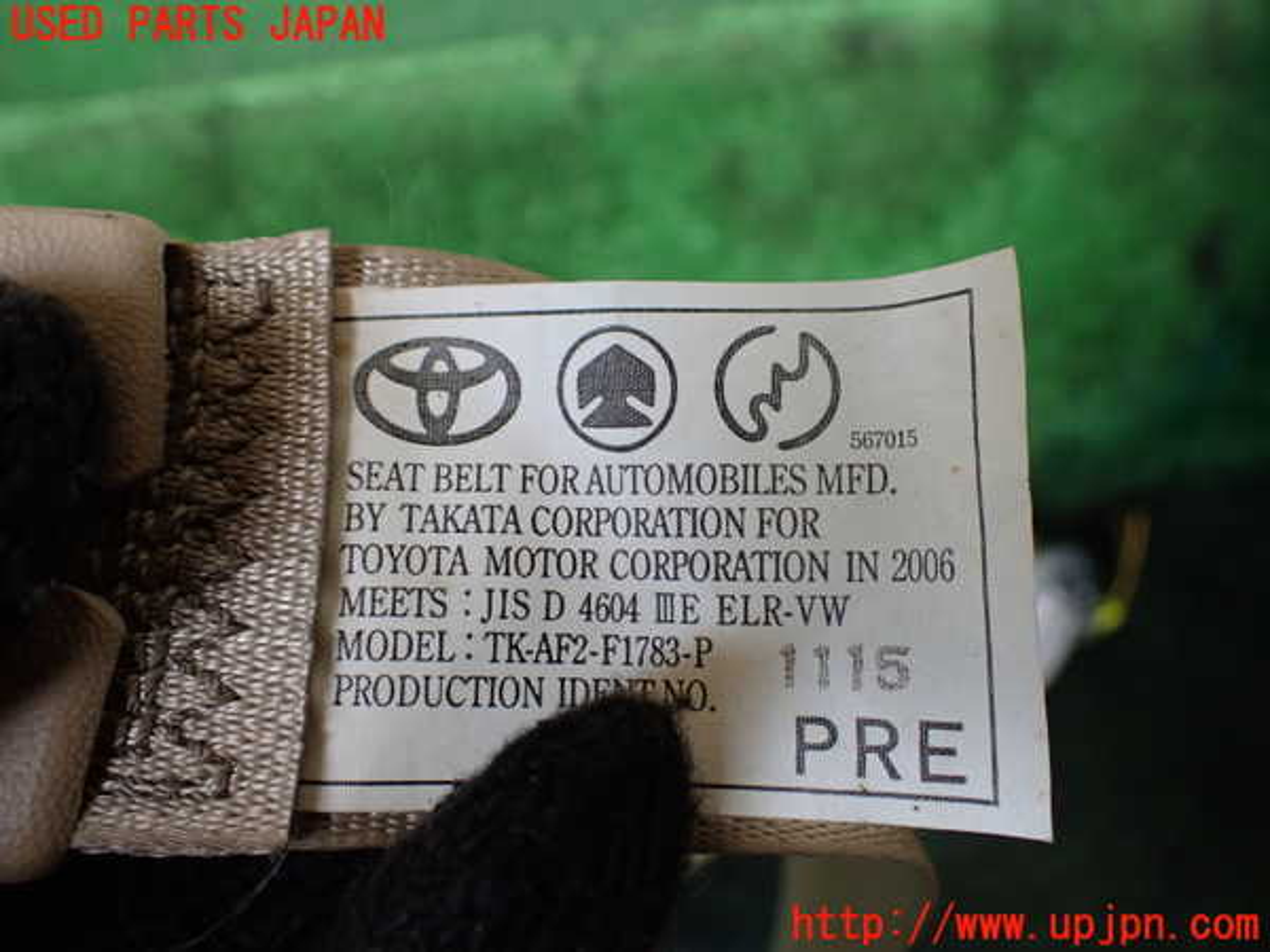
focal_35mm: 30
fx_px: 1101
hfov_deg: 60.0
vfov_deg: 46.8
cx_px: 635
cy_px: 476
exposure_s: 1/125
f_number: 2.3
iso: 200
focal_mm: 5.4
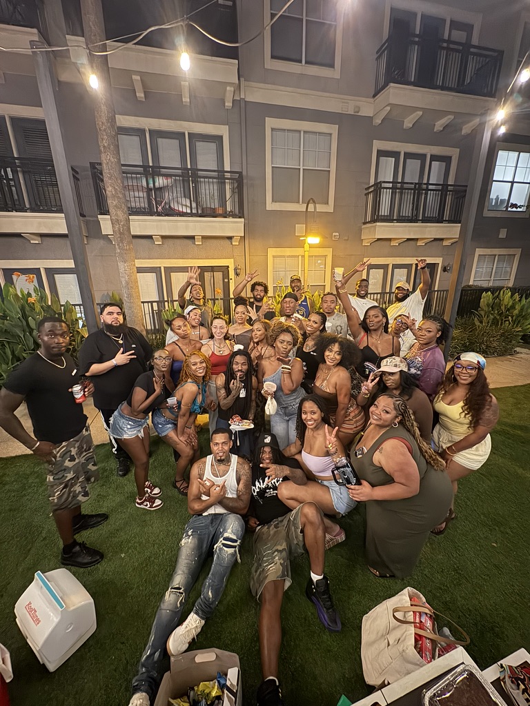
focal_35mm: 14
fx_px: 286
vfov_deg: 102.1
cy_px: 353
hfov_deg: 85.7
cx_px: 265
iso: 1000
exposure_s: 1/12
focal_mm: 2.22
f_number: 2.2
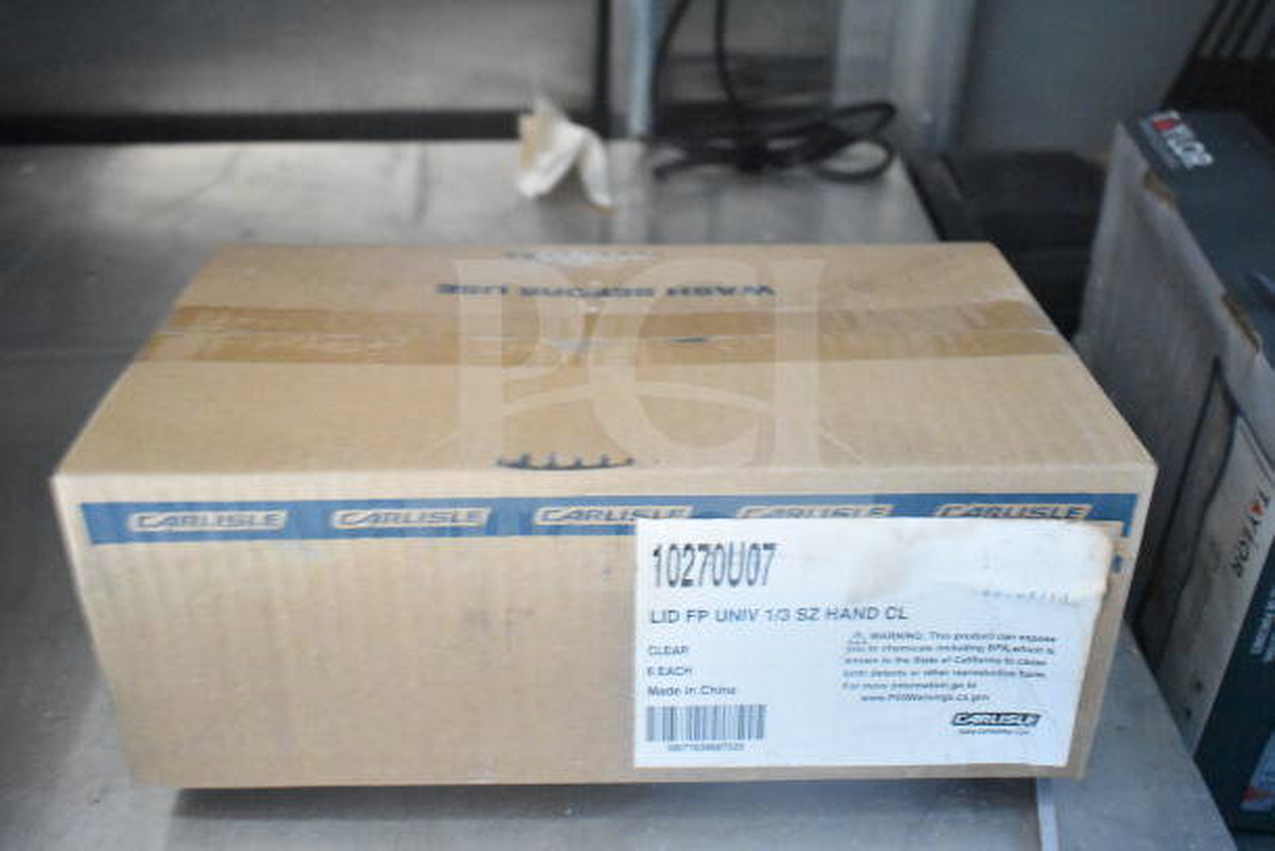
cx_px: 638
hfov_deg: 53.1
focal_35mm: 36
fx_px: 1275
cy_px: 426
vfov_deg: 36.9
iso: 10000
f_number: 3.8
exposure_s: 1/40
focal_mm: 24
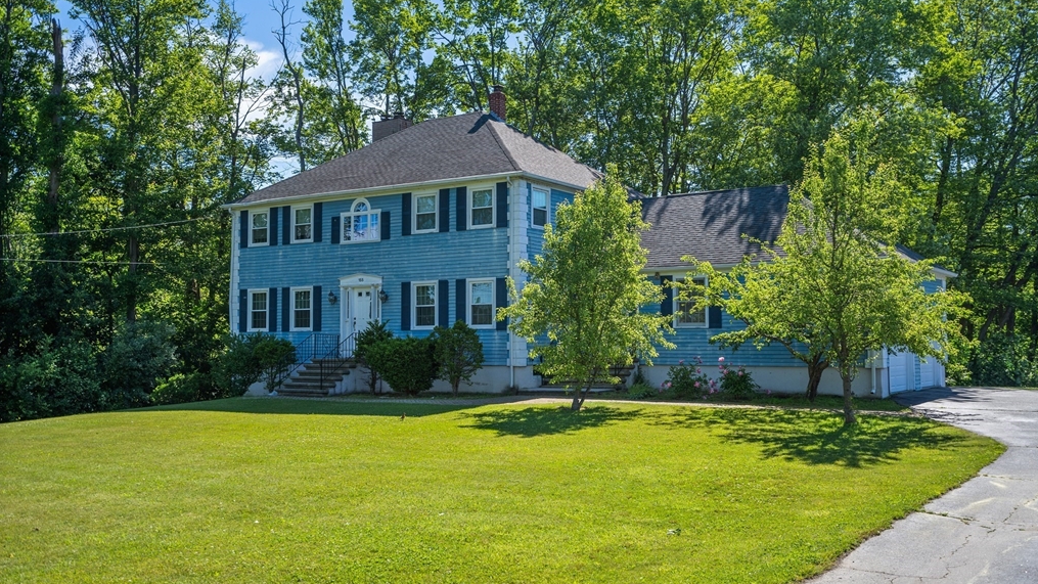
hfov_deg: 54.0
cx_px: 522
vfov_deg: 32.0
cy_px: 287
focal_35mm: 37
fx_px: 1018
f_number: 4
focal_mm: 35
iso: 320
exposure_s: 1/1000
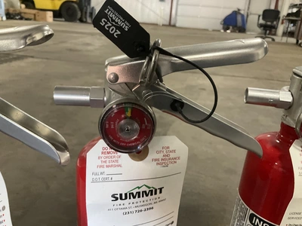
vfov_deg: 48.2
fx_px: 253
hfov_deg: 61.7
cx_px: 151
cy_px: 113
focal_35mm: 29
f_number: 1.8
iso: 250
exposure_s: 1/60
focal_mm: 3
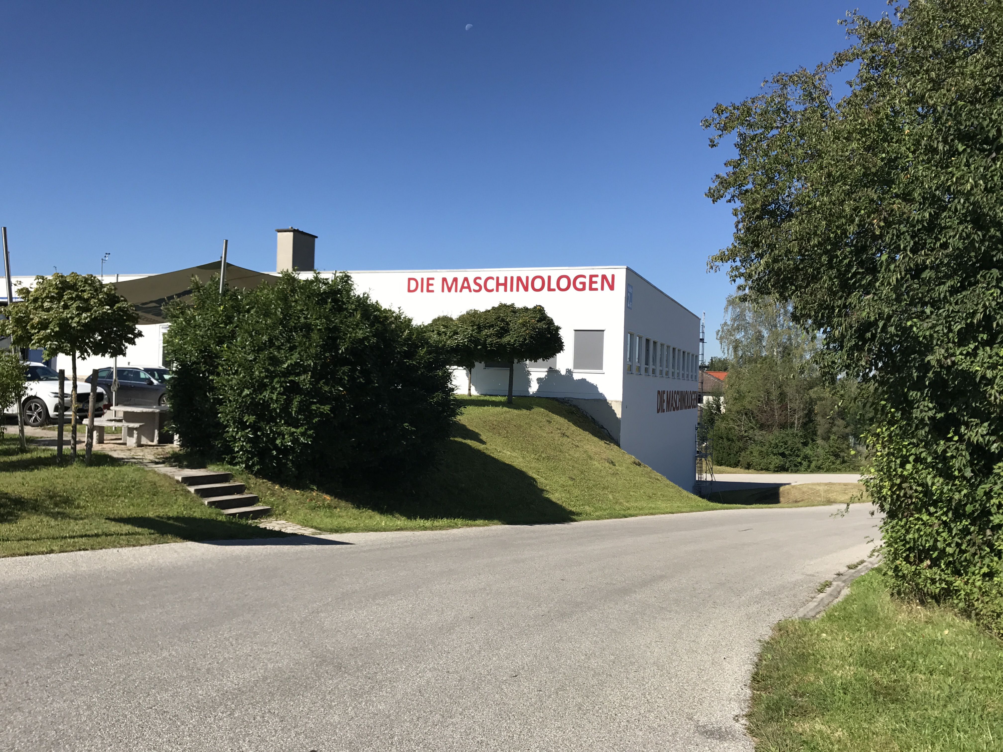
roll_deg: -1.7
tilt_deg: +0.0
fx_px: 811
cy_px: 376
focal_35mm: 28
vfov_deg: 49.7
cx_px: 502
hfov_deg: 63.4
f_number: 1.8
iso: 20
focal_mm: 3.99
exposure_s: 1/2083
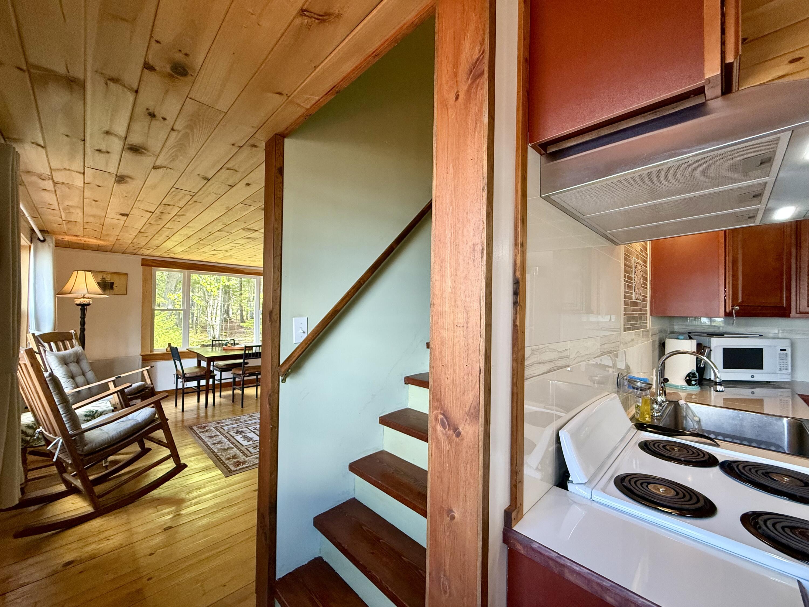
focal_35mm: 14
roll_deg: -0.8
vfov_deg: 85.7
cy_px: 304
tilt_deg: +1.5
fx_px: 327
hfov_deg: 102.1
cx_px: 404
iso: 250
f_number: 2.2
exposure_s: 1/120
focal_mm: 2.22
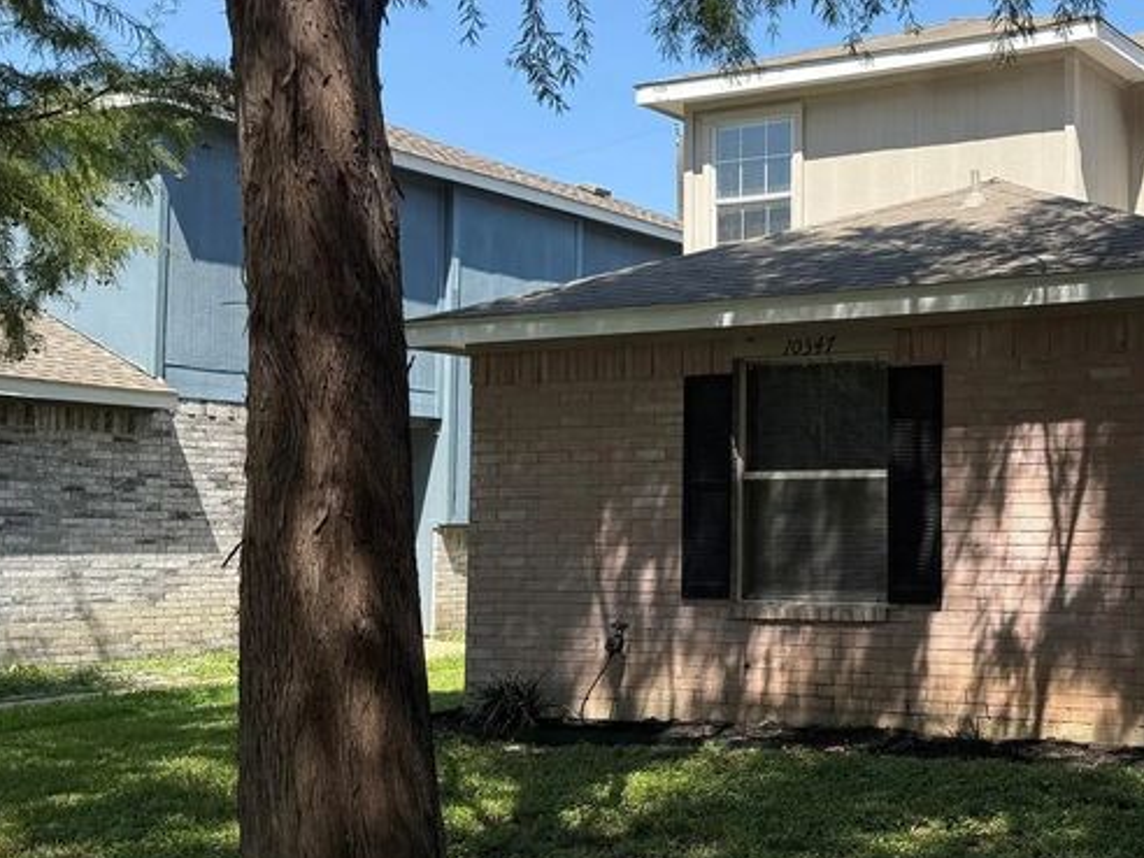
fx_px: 1652
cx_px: 949
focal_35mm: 50
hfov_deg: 36.6
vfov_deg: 29.1
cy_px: 407
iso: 80
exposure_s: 1/2110
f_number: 1.78
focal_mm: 6.76
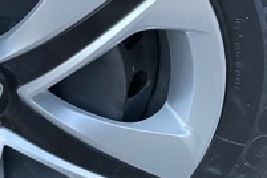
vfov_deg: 15.7
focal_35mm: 86
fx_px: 638
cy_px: 23
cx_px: -57
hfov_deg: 21.8
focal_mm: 4.2
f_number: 1.6
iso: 500
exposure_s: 1/60
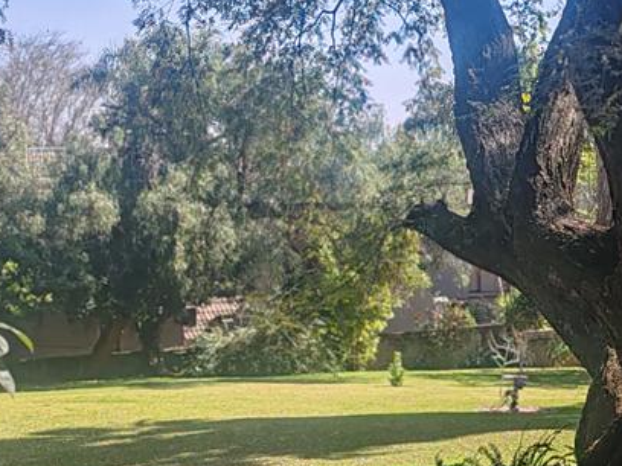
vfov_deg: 13.9
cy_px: 330
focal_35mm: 106
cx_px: 563
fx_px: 1905
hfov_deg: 18.2
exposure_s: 1/380
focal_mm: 6.12
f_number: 4
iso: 50
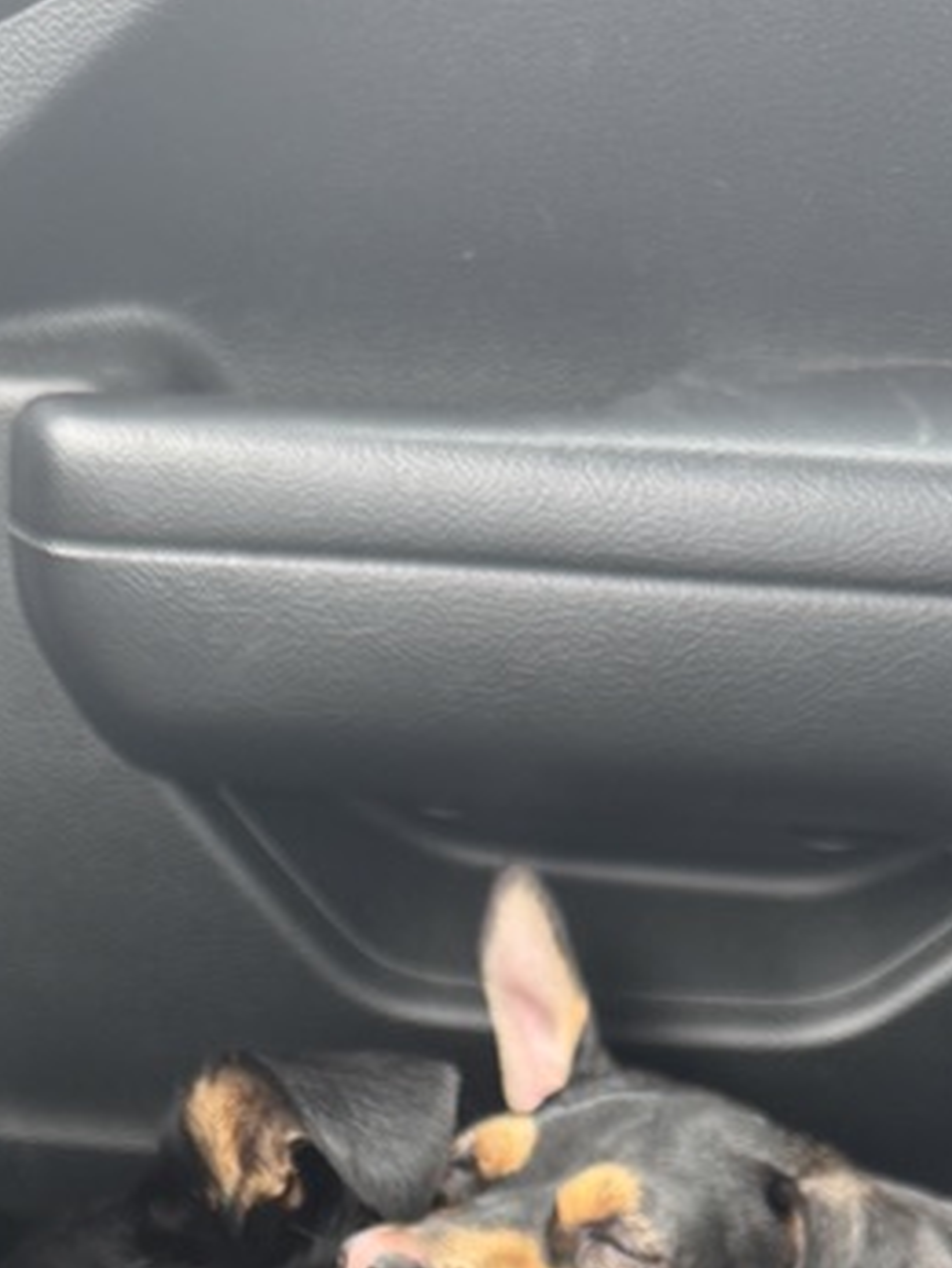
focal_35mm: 71
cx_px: 388
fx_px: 2600
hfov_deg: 20.7
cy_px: 1803
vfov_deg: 23.1
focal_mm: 6.76
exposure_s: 1/121
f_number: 1.78
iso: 125
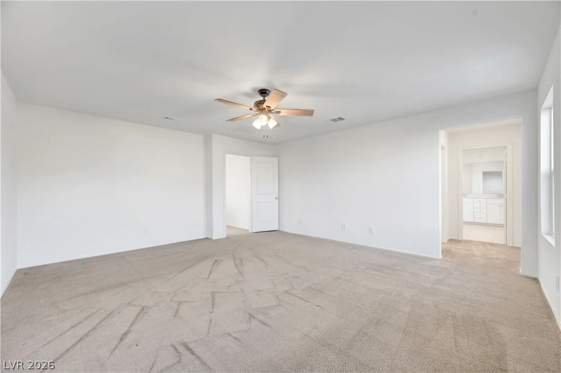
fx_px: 218
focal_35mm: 14
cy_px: 186
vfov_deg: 81.1
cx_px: 280
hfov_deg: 104.3
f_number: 8
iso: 800
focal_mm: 14
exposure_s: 1/13
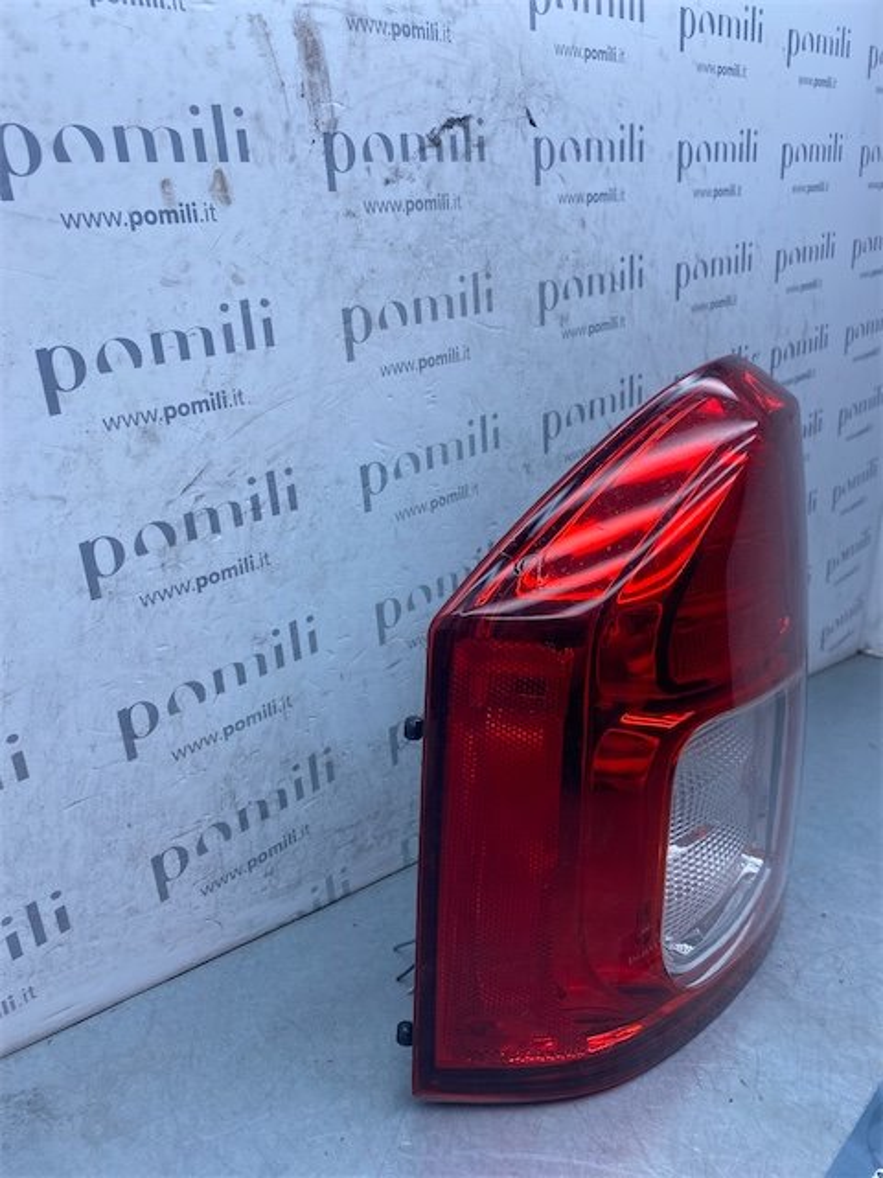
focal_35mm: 26
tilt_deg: -12.9
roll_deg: -3.4
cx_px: 442
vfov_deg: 67.3
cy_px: 589
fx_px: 884
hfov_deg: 53.1
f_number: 1.8
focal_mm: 4.25
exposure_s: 1/871
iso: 32
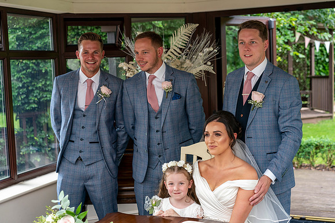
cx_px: 168
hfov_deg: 36.2
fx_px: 512
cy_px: 112
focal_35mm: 55
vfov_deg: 24.6
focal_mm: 55
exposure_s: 1/160
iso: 400
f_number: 4
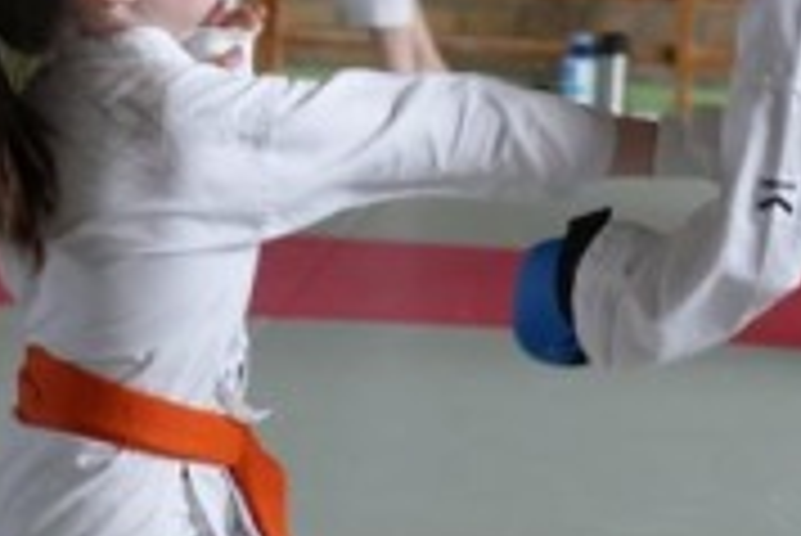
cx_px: -27
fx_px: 6101
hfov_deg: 7.5
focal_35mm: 274
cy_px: 142
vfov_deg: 5.0
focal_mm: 61
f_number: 4
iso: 2000
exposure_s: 1/160
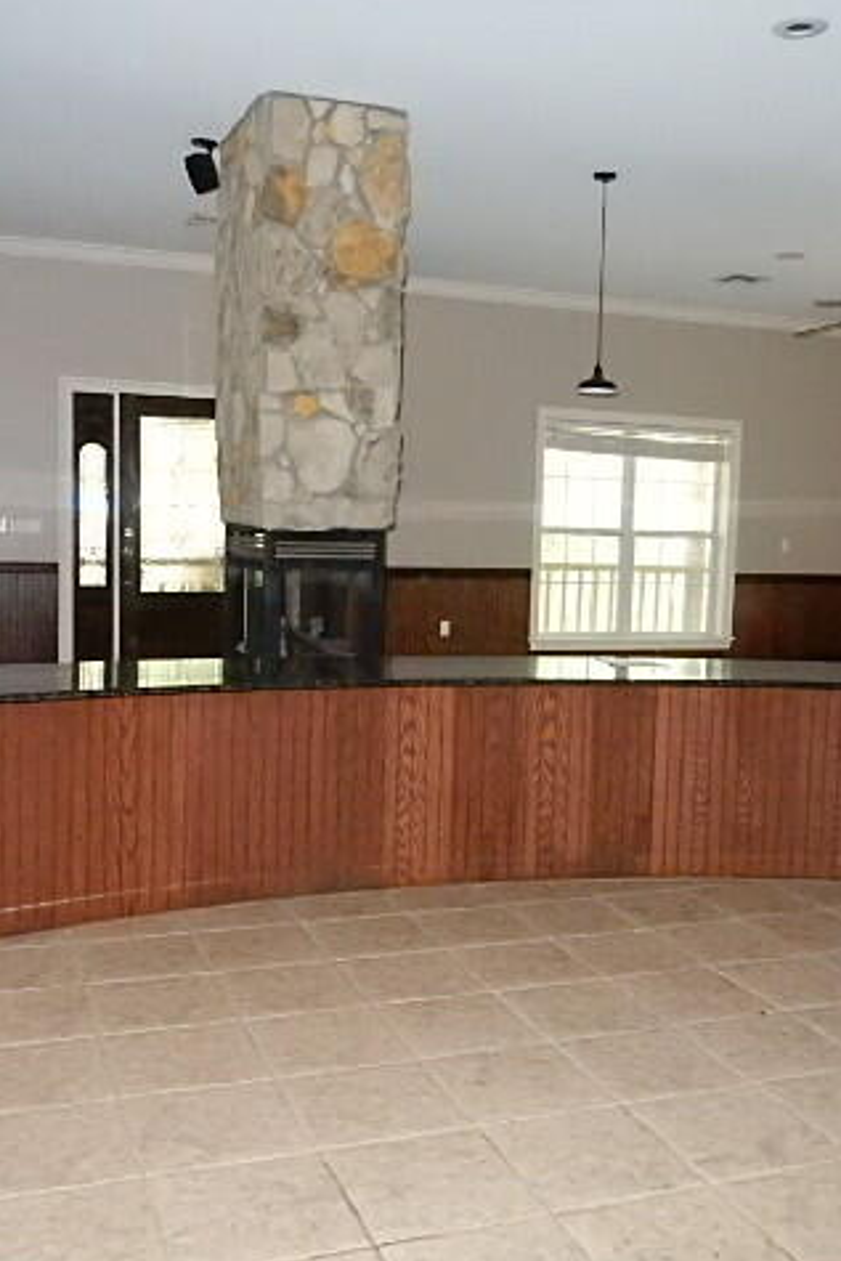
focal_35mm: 35
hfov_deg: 37.9
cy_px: 632
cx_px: 422
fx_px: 1225
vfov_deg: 54.4
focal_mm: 4.5
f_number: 3.7
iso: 1600
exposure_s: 1/30
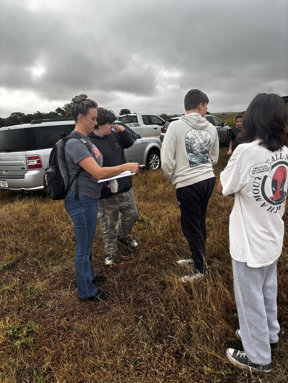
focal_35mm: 26
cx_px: 144
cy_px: 192
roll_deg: +3.7
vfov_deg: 67.3
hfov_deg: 53.1
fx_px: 288
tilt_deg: -13.8
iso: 50
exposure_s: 1/732
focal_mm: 5.96
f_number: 1.6
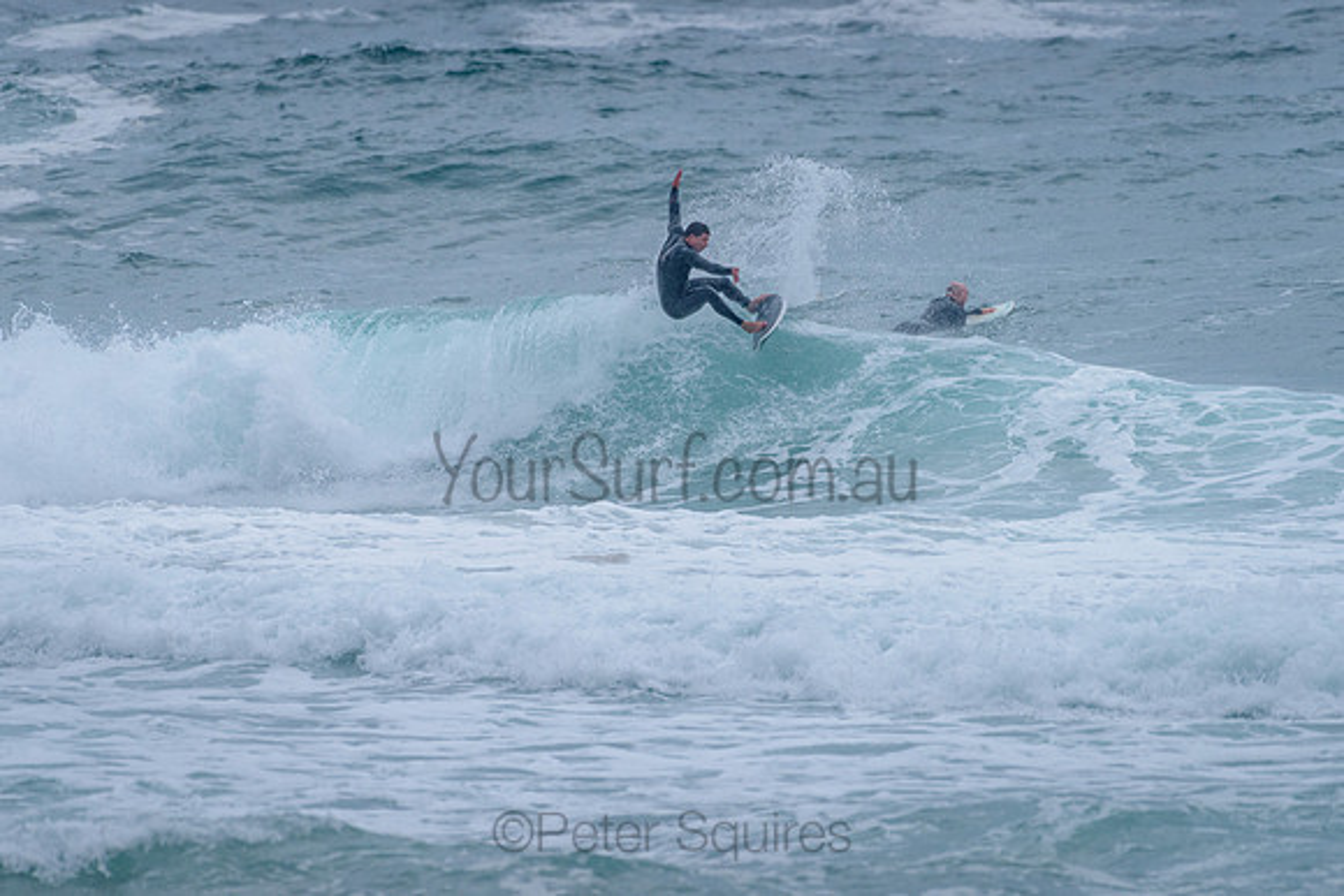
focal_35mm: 613
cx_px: 674
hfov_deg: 3.4
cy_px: 348
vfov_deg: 2.2
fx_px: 22881
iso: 1250
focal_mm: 500
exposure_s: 1/2000
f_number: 5.6
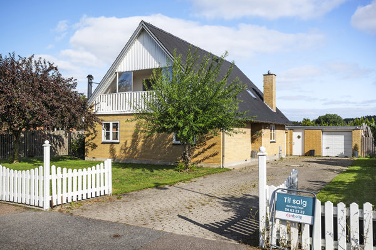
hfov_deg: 58.0
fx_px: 339
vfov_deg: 40.5
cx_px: 188
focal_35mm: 32
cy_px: 125
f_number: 5.6
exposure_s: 1/100
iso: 100
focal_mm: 32.5
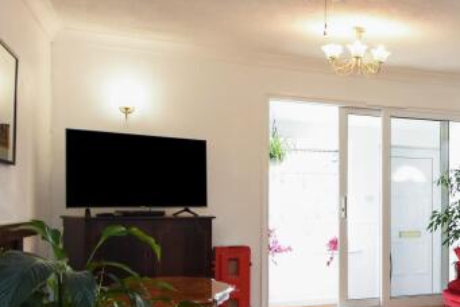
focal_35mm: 45
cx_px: 561
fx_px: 575
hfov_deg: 34.3
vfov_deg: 29.7
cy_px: 200
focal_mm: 10
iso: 1000
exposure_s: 1/30
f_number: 8
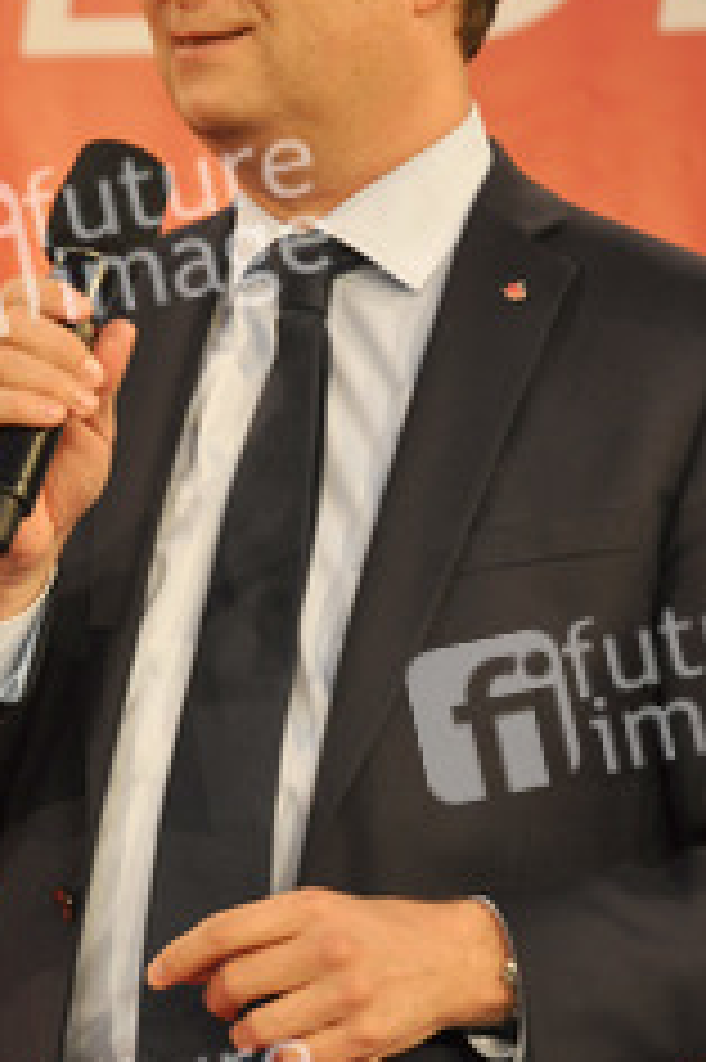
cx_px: 229
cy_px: 472
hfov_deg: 6.0
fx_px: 6746
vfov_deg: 9.0
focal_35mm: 229
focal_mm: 90
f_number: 5.6
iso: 800
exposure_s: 1/160
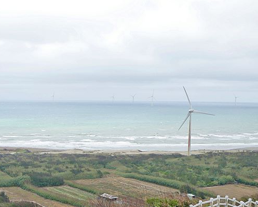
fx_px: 420
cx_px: 111
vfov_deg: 27.1
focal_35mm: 55
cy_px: 168
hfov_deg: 34.1
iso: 200
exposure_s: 1/800
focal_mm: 14
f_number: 3.5
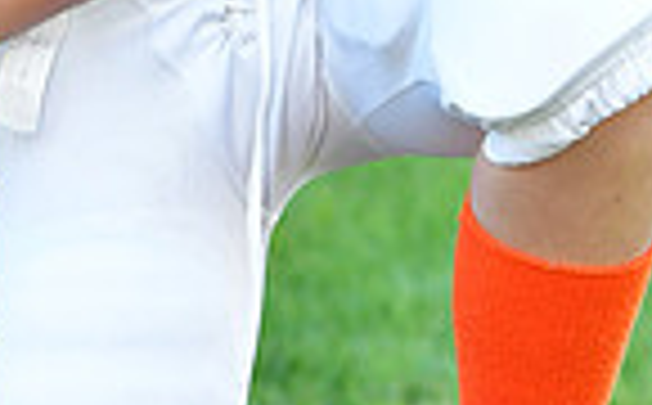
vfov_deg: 2.2
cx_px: 124
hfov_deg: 3.6
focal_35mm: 583
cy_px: -472
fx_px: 10340
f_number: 4.5
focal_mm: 95
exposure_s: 1/125
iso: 400
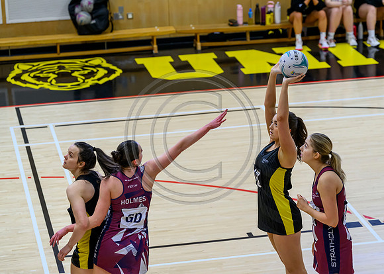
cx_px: 241
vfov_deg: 10.6
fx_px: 1471
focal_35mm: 135
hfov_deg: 14.9
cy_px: 114
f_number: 3.2
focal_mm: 110
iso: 2000
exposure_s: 1/640
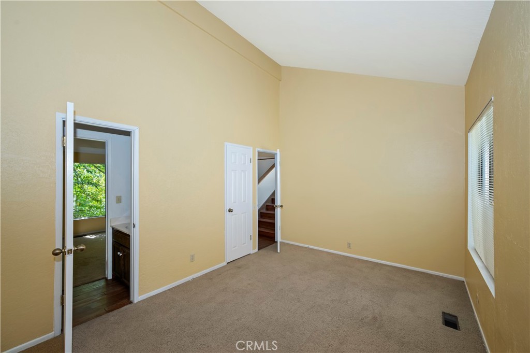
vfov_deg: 81.1
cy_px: 176
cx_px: 265
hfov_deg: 104.3
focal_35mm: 14
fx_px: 206
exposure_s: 1/20
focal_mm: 14
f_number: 8
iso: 400
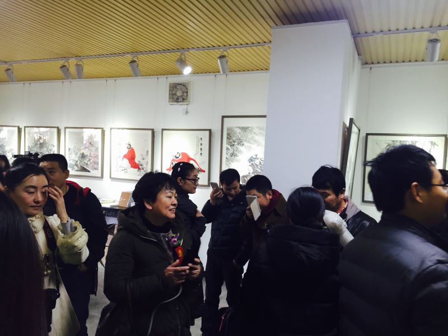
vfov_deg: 48.2
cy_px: 168
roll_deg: -3.2
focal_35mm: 29
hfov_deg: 61.7
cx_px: 224
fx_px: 375
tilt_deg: -1.2
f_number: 2.2
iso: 64
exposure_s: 1/30
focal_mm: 4.15
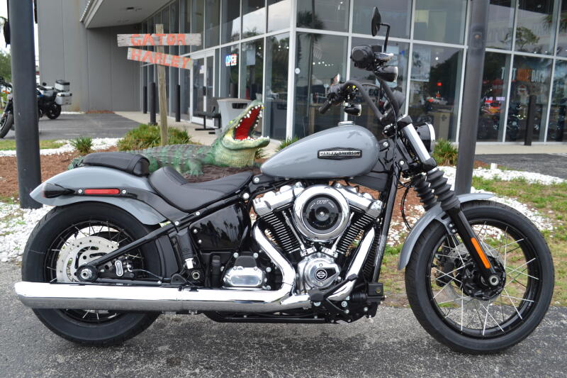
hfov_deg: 61.9
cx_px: 284
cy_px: 189
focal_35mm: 30
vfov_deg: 43.6
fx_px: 472
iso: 180
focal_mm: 20
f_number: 5.6
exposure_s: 1/125
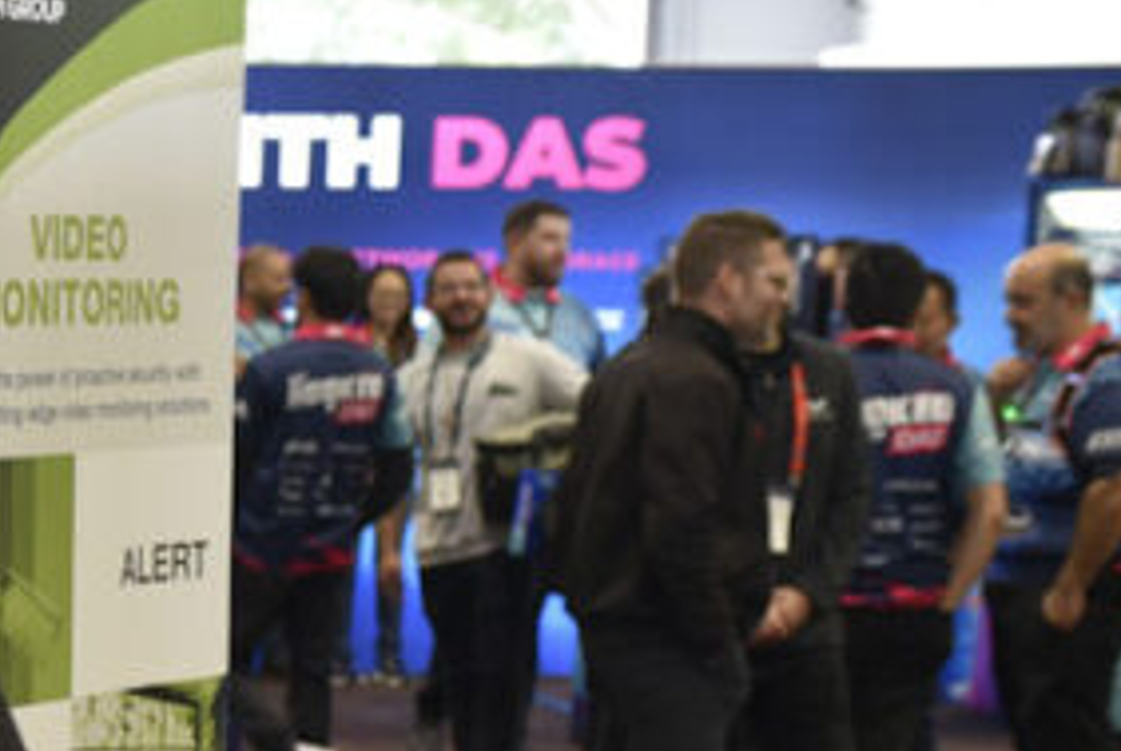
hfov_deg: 14.2
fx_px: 3961
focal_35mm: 127
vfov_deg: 10.8
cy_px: 715
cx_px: -898
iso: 800
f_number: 2.8
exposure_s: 1/60
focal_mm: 35
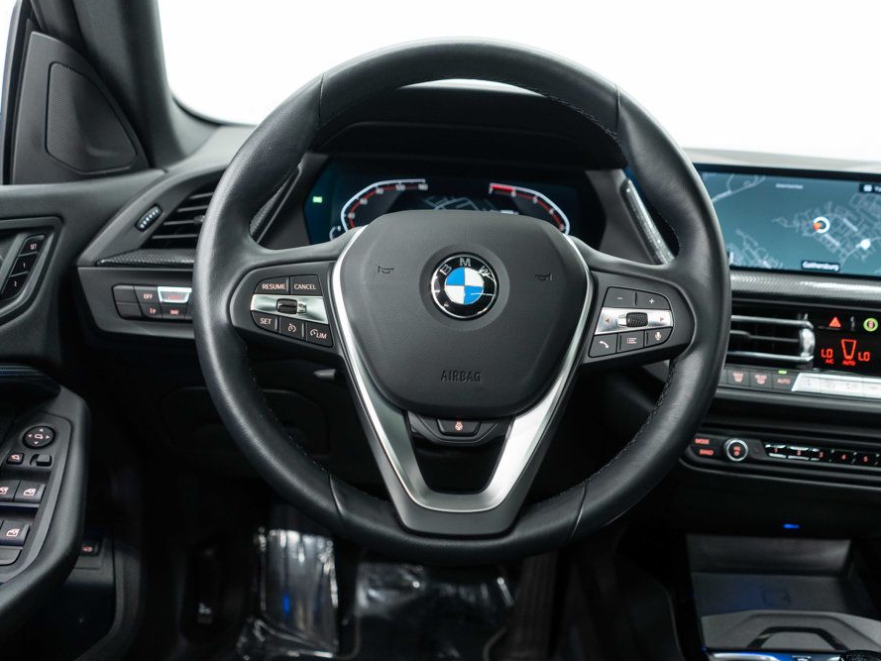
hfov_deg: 58.3
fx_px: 789
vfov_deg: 45.5
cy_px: 333
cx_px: 456
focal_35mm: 31
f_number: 3.2
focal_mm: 28
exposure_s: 1/50
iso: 1250
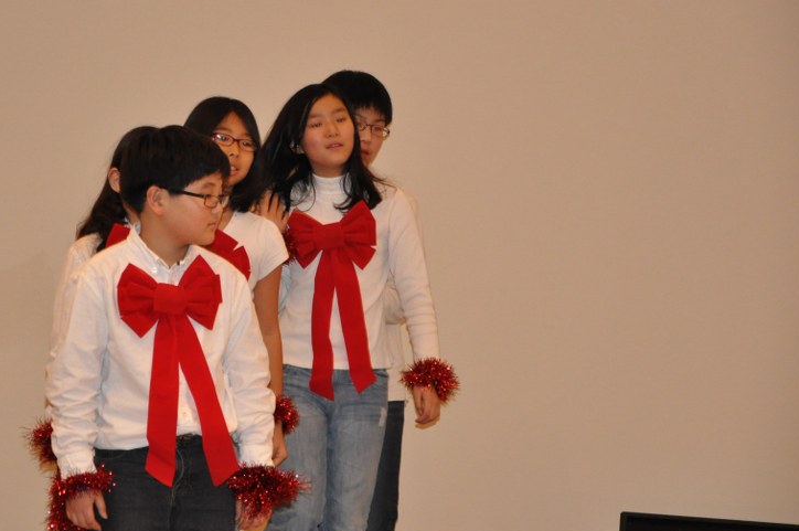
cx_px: 246
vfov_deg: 7.2
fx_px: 4234
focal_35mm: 191
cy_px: 216
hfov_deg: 10.8
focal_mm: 90
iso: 1600
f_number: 5.6
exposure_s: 1/60
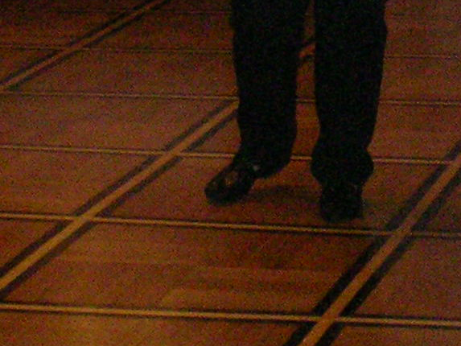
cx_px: 270
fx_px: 2771
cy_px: -281
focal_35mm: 208
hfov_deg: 9.5
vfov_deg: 7.0
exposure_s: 1/60.1
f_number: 3.5
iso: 400
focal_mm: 7.7
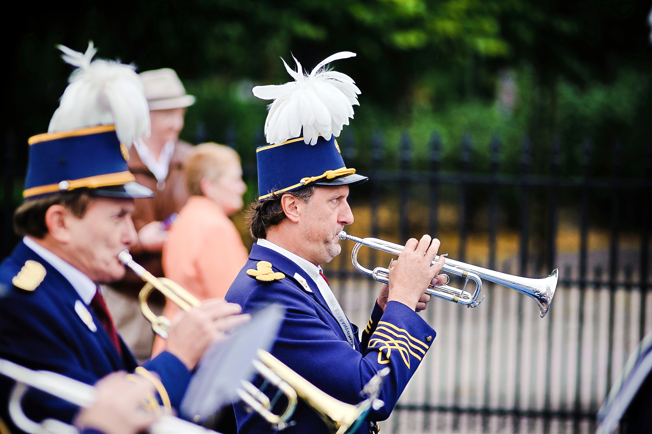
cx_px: 326
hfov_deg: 11.4
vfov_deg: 7.6
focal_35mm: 180
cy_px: 217
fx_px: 3258
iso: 320
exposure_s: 1/250
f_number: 2.8
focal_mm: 180
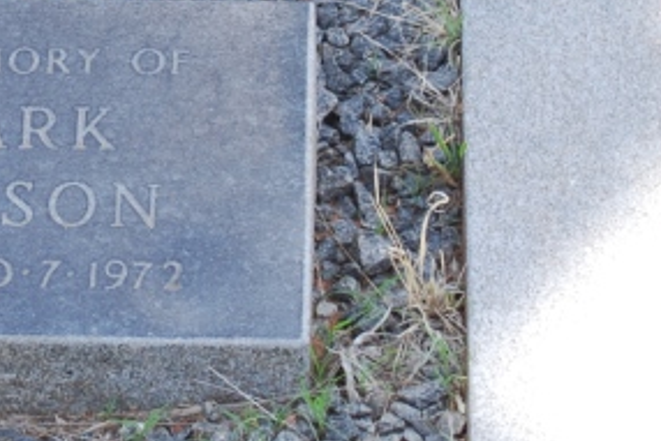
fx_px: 3949
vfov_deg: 6.3
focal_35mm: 215
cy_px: -200
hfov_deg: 9.5
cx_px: -42
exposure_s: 1/125
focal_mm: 40
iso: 160
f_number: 5.6
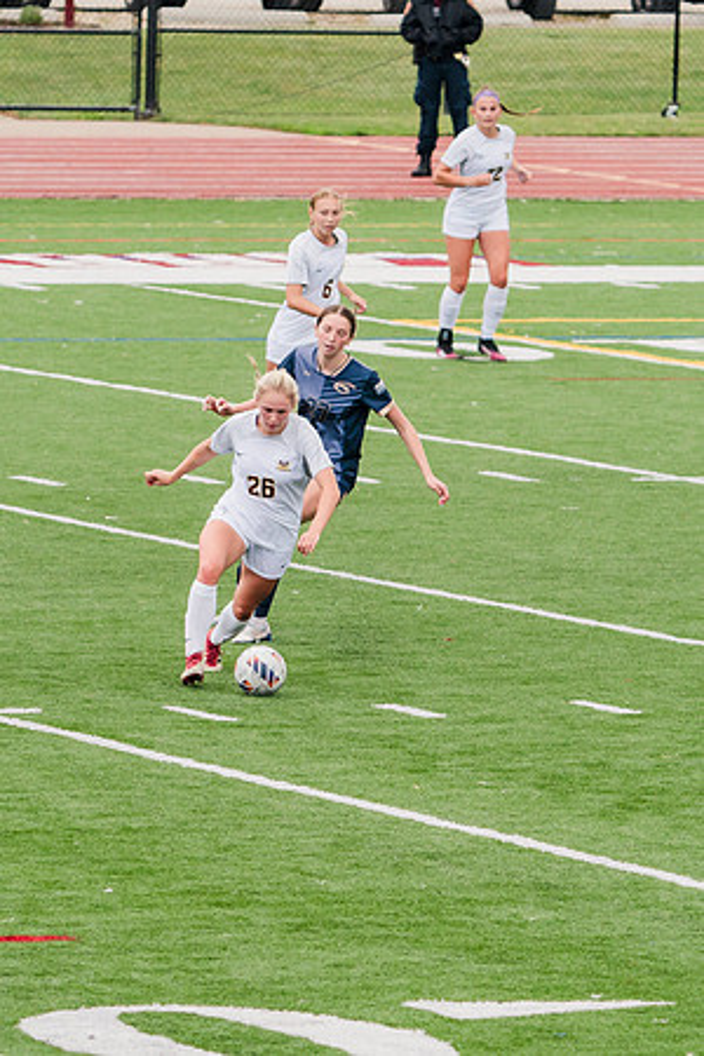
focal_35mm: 392
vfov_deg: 5.3
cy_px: 585
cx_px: 273
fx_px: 11489
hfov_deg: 3.5
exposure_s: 1/1600
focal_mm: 200
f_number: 5.6
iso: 1000
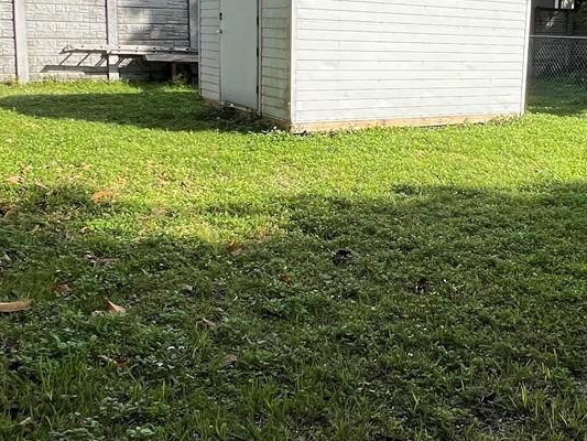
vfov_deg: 36.3
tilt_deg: -8.1
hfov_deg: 46.4
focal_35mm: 39
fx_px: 661
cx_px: 430
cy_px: 129
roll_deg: -2.6
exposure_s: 1/1410
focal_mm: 1.57
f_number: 1.8
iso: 32
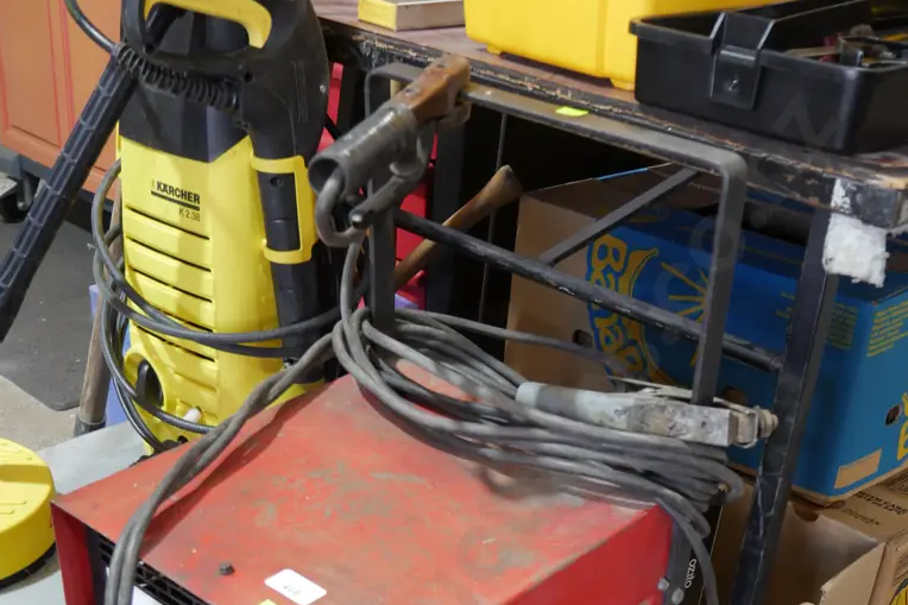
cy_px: 594
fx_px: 1336
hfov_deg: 37.5
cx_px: 452
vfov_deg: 24.4
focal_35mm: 53
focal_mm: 19
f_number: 4.1
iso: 800
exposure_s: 1/60
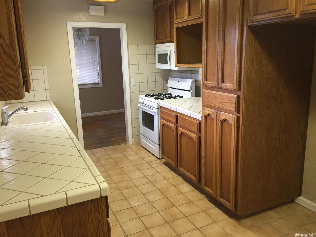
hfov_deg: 61.7
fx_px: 265
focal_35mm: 29
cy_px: 118
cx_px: 158
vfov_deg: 48.2
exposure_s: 1/30
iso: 160
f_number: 2.2
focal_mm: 4.15
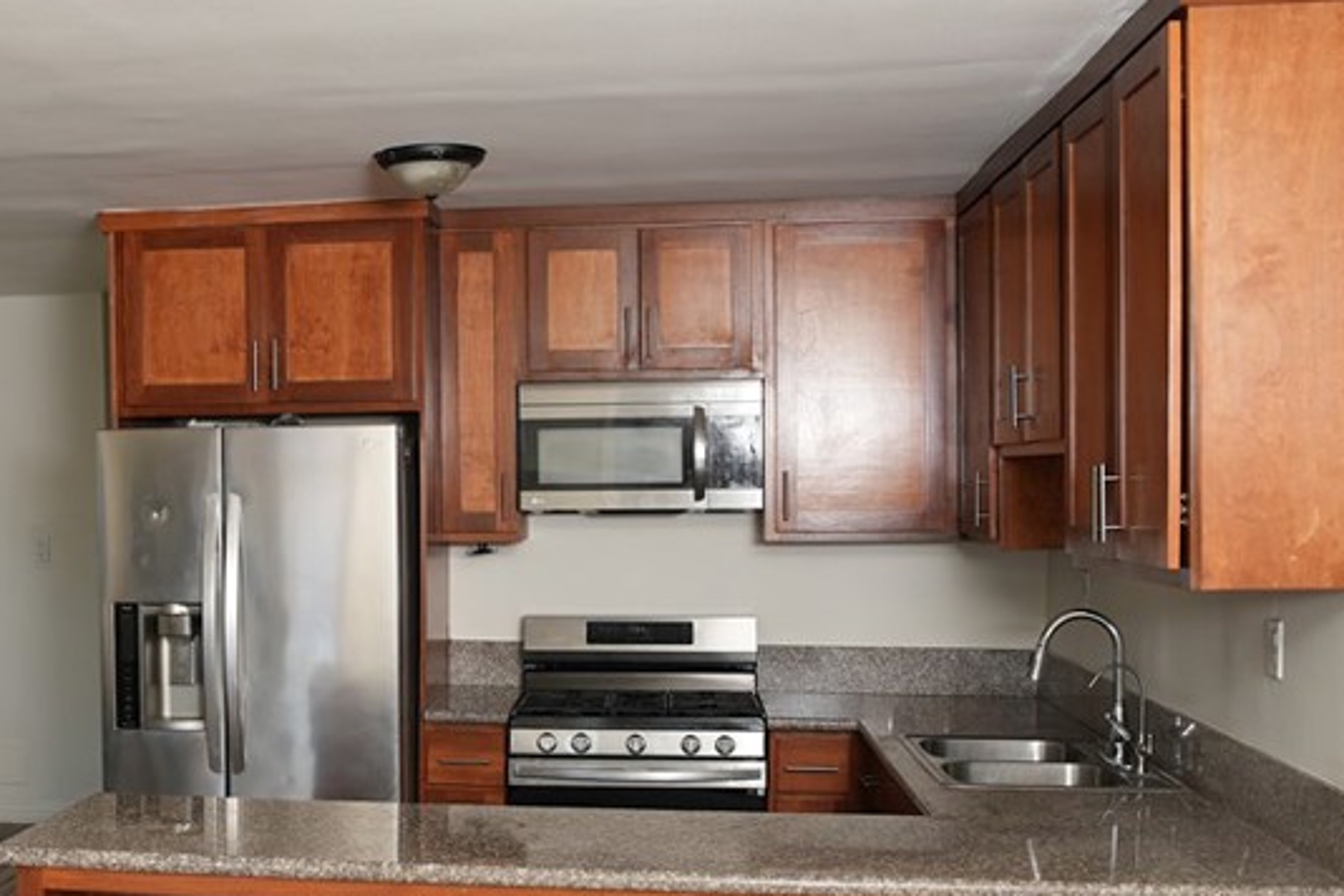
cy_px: 588
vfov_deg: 29.1
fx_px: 1717
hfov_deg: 41.6
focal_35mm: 46
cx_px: 355
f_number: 3.5
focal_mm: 24
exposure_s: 1/60
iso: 250
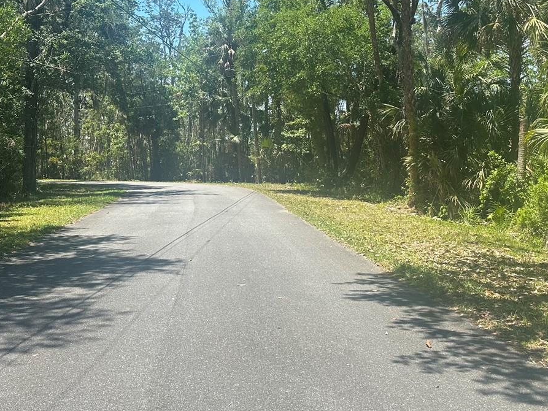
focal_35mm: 43
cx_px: 271
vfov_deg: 33.5
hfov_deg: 43.8
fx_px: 681
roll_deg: -0.8
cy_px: 163
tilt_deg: -0.7
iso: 80
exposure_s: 1/2525
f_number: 1.78
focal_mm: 6.86
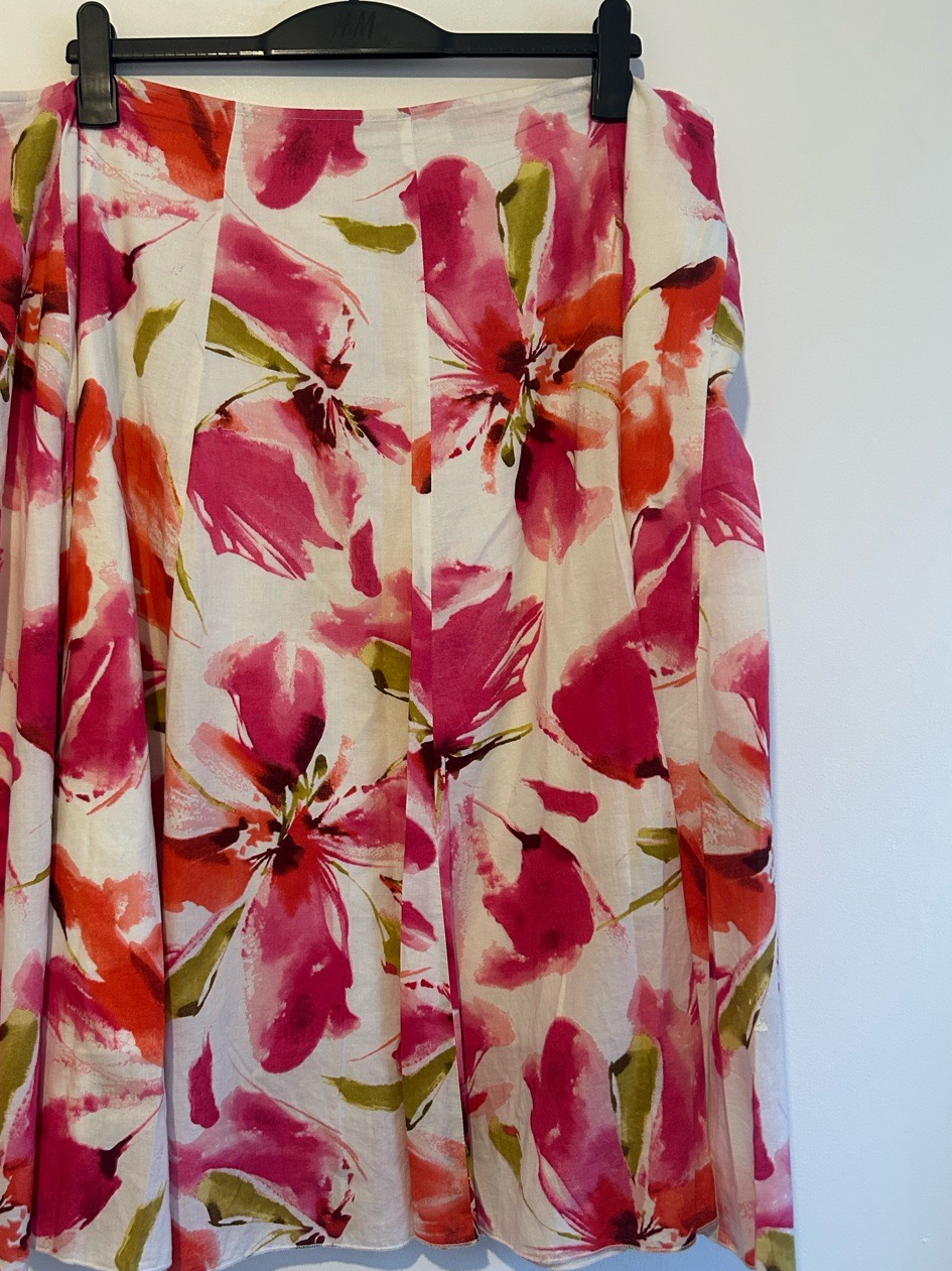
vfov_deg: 55.4
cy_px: 642
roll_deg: +0.3
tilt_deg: -3.0
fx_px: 1211
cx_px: 371
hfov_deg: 42.7
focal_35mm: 33
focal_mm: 5.7
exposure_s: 1/60
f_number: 1.5
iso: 160
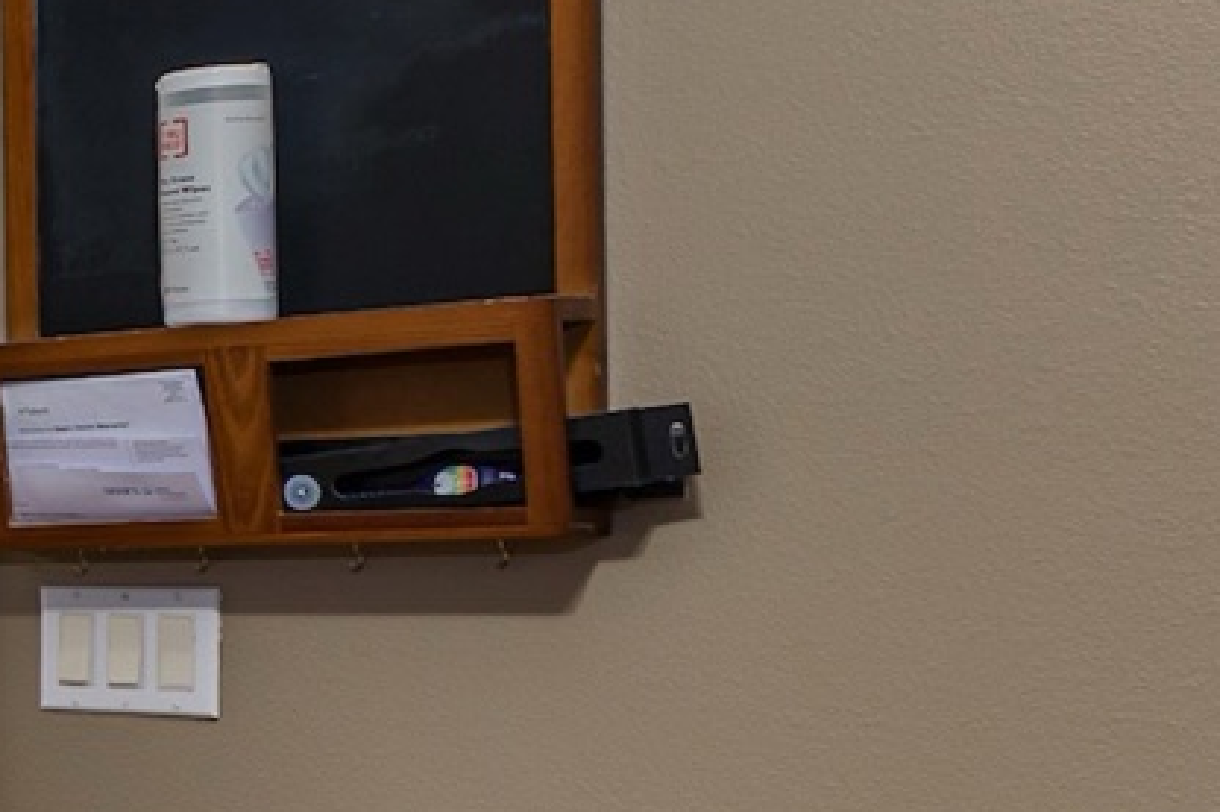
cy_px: 693
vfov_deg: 17.0
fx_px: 2690
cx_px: -1255
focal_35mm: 79
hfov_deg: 17.6
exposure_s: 1.3
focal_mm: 16.5
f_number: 8
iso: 320
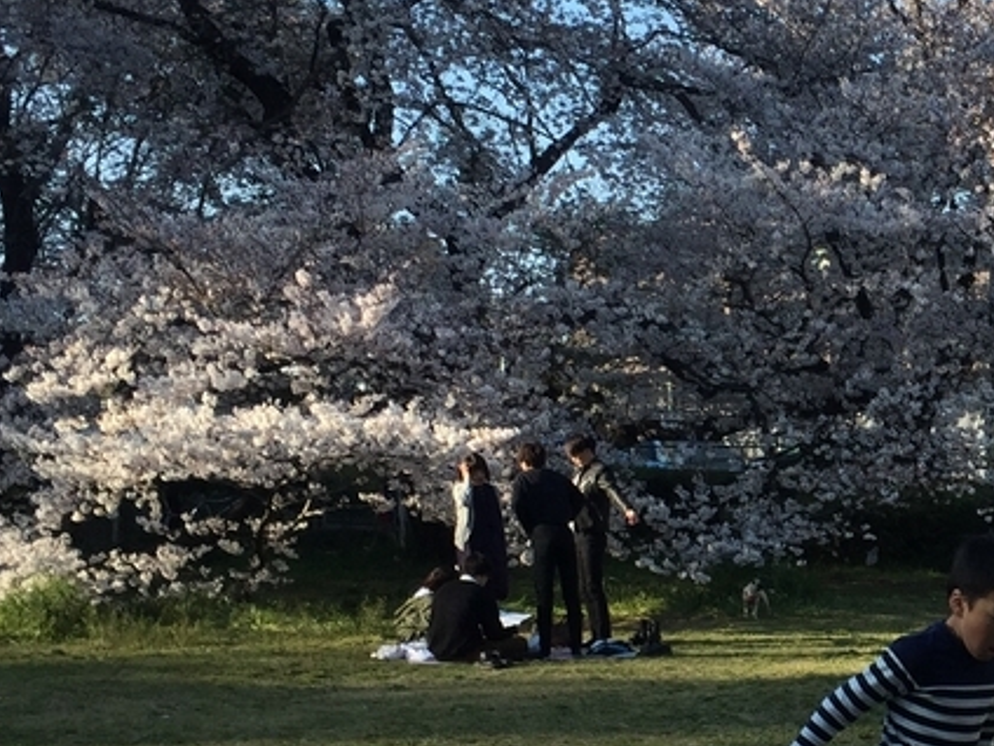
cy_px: 425
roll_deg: +0.8
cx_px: 1090
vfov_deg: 18.0
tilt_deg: +3.4
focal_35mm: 82
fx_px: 2355
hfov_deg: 22.5
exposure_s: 1/791
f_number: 2.2
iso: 32
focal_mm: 4.15
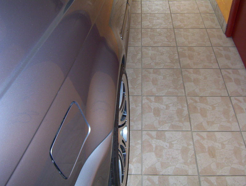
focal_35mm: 36
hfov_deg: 51.2
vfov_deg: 39.8
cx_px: 123
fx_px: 256
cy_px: 93
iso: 140
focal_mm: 5.54
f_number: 2.76
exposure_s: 1/30
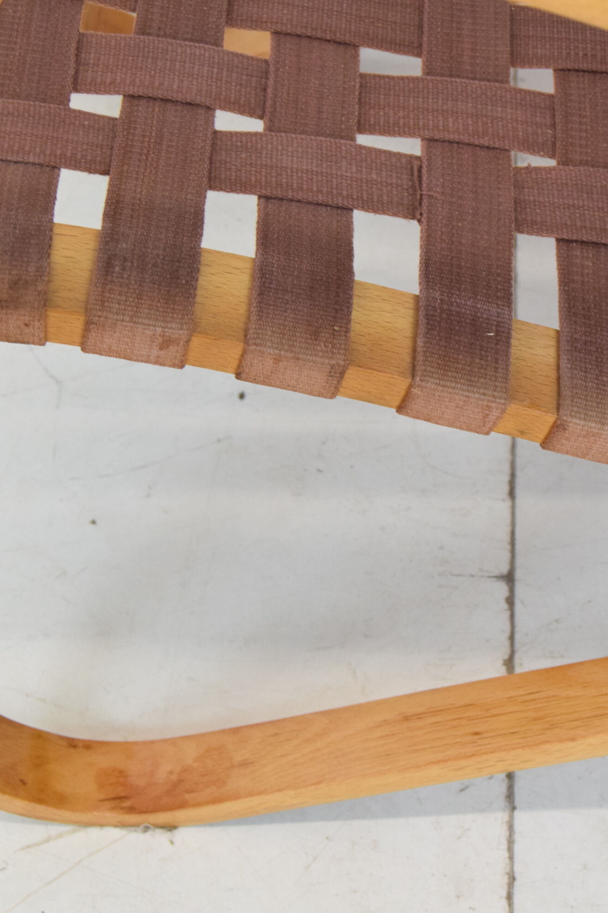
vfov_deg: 23.6
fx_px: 2179
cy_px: 458
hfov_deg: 15.8
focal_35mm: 86
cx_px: 465
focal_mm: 38
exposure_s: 1/160
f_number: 6.3
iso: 1600
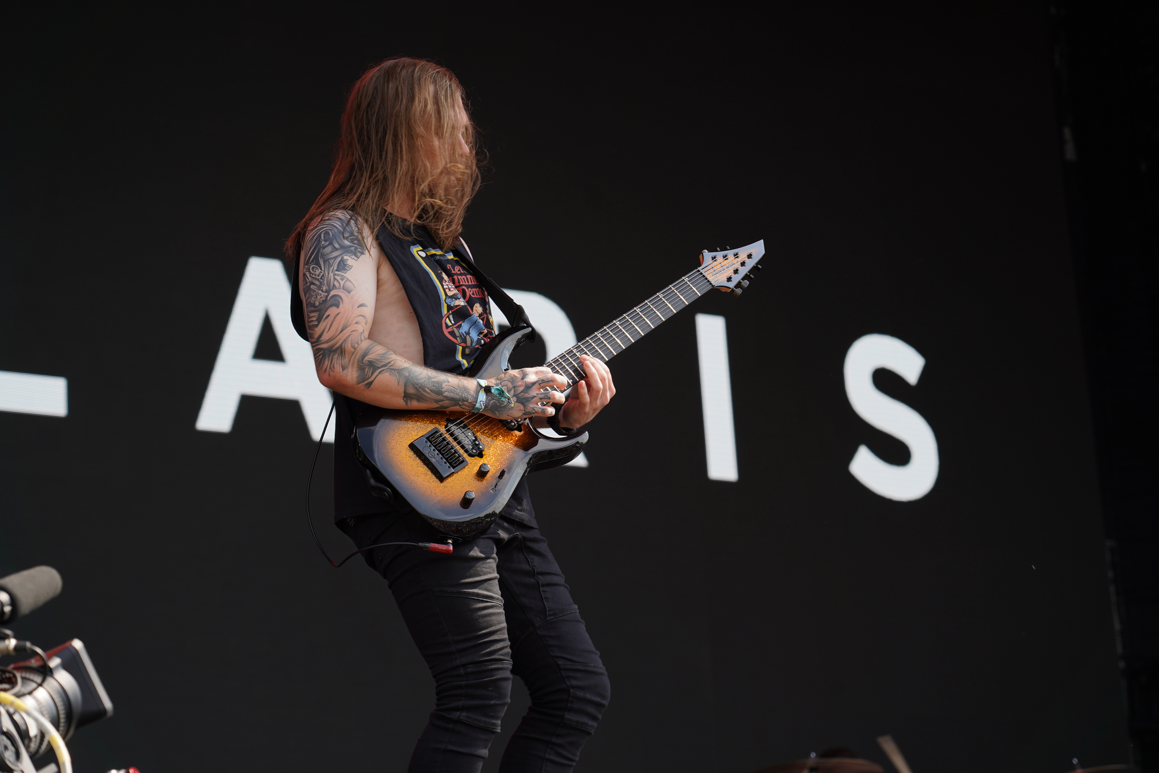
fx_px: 3380
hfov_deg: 19.5
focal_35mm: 105
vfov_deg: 13.0
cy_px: 386
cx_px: 580
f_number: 5.6
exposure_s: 1/250
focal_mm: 105
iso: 100
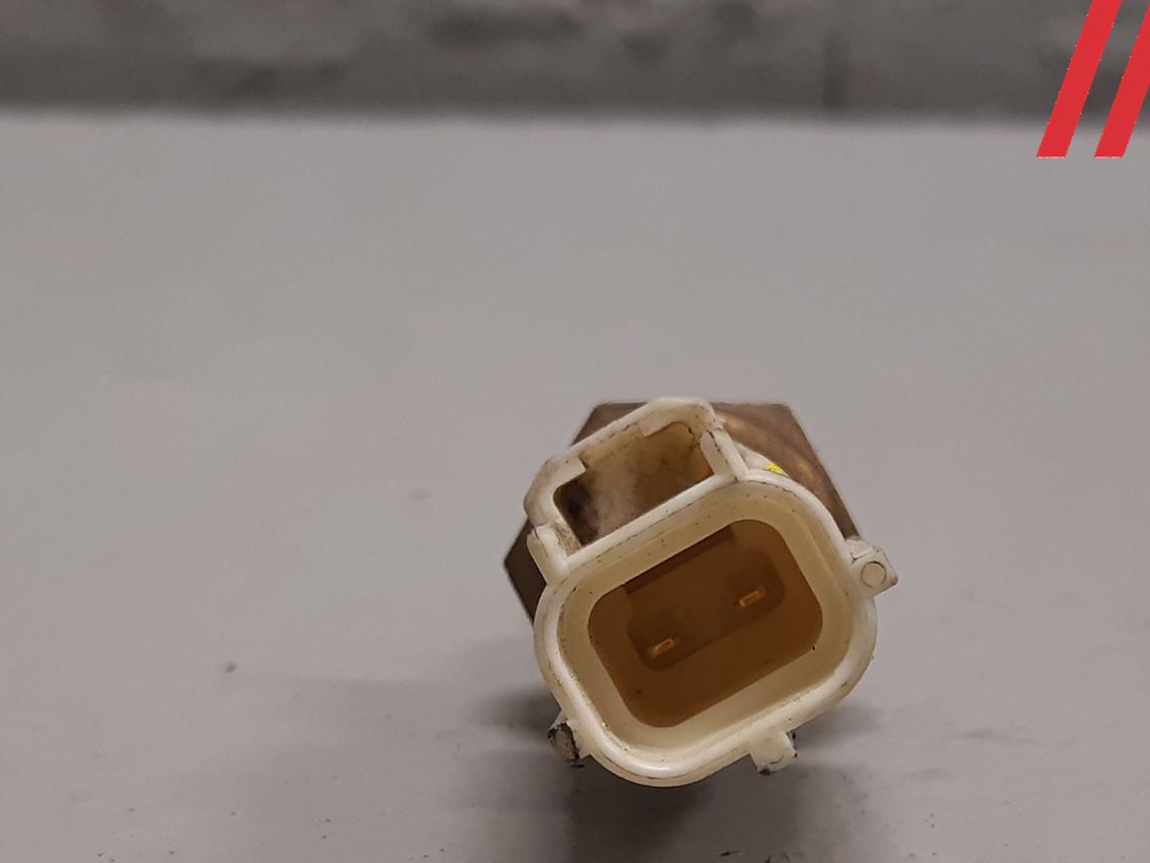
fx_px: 1562
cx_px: 620
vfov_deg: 29.7
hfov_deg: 40.4
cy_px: 766
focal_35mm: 47
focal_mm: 3.93
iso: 100
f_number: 1.7
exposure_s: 1/50
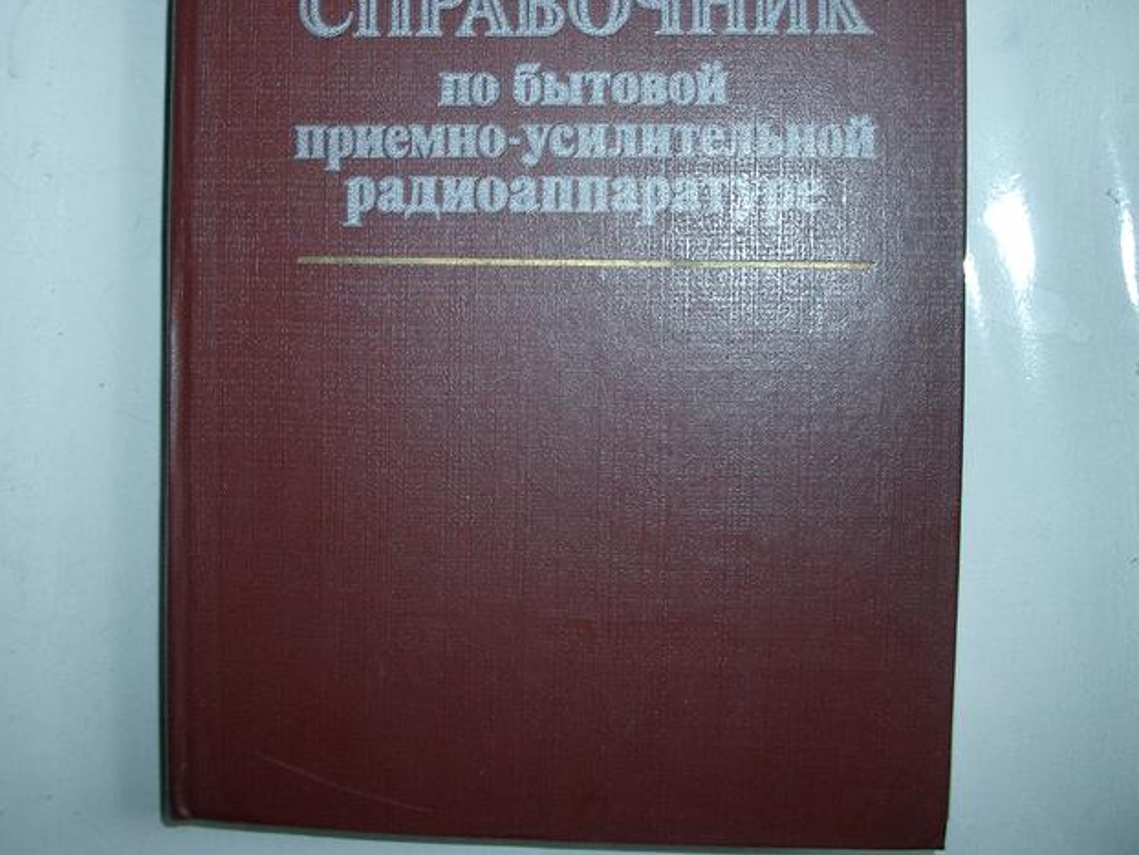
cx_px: 538
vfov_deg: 32.0
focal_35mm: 45
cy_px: 313
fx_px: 1481
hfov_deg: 42.0
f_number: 2.6
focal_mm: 5.8
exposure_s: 1/40
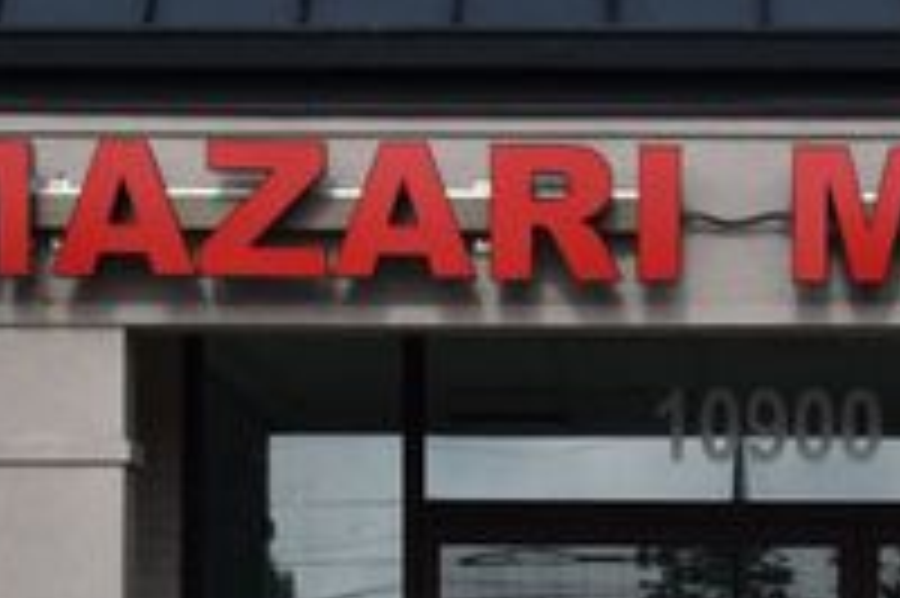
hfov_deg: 12.5
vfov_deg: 8.3
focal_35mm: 163
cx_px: 810
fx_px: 4072
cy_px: 764
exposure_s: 1/500
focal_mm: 34
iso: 200
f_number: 11
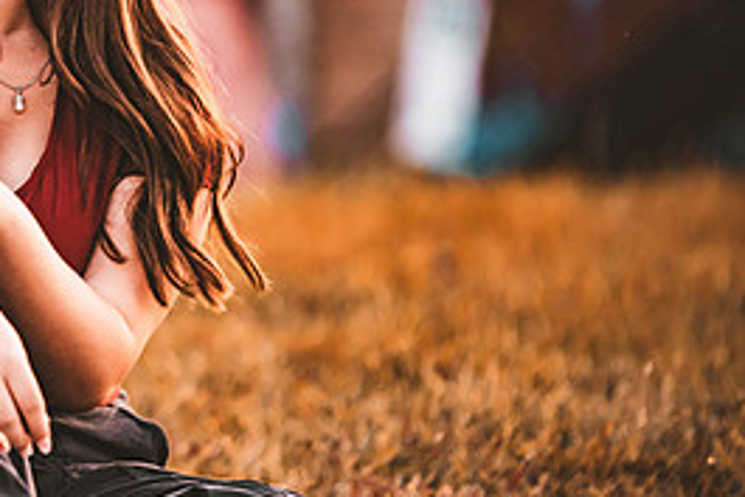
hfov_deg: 5.4
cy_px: 97
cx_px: -3
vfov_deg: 3.6
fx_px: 7930
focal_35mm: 383
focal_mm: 175
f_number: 2.8
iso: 640
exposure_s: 1/125
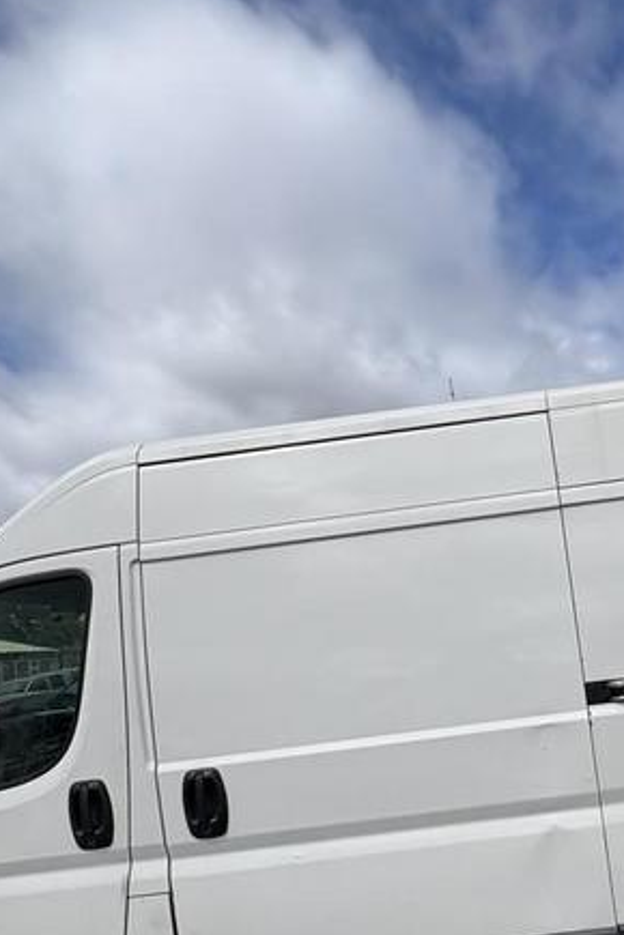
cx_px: 540
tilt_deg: +5.5
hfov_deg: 40.8
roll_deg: -2.2
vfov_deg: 60.3
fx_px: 780
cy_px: 630
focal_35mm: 30
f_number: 2.2
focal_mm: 2.22
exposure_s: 1/5263
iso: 50
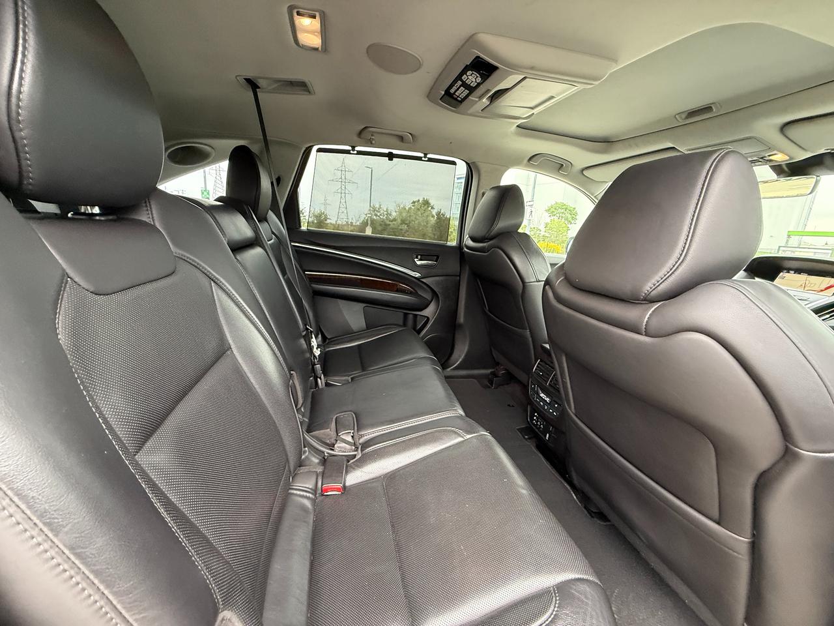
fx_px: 337
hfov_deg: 102.1
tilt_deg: -13.6
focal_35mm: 14
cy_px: 313
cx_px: 417
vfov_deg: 85.7
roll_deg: -4.3
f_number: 2.2
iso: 500
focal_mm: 2.22
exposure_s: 1/60
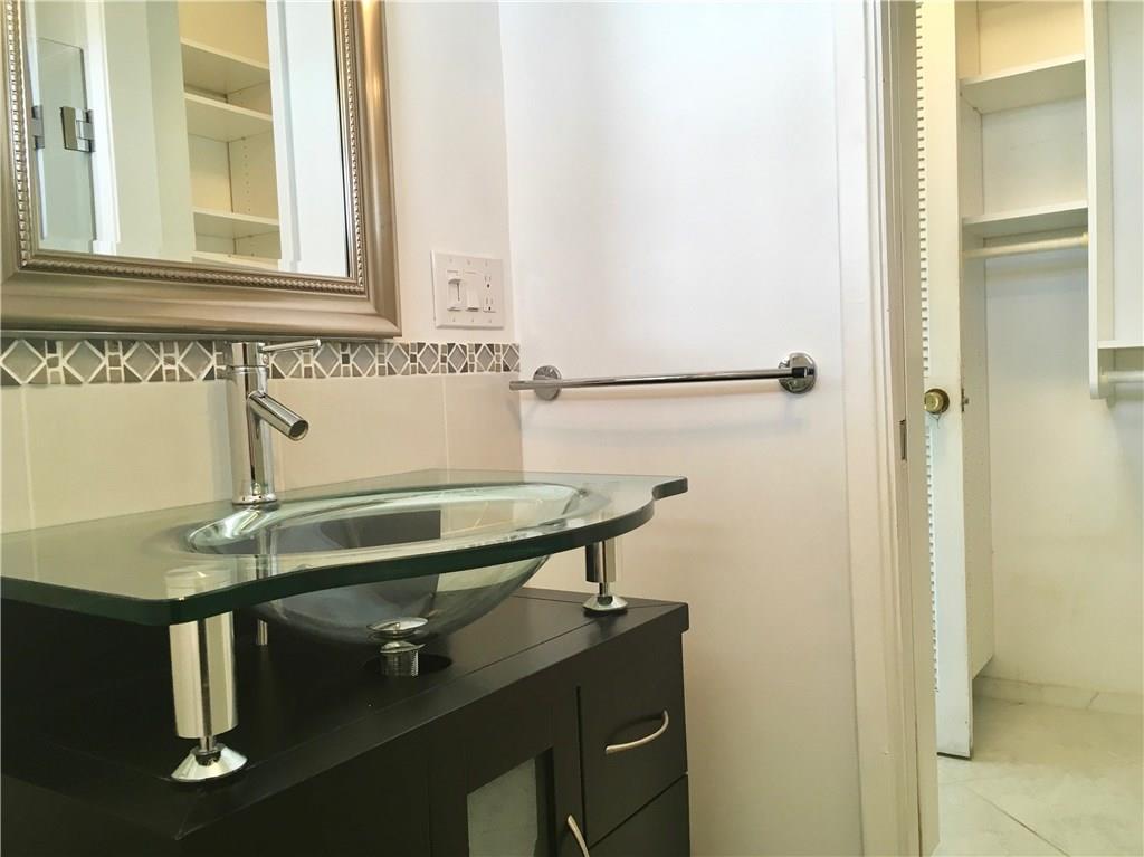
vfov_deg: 48.2
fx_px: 958
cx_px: 572
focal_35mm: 29
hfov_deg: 61.7
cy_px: 428
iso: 50
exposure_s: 1/30
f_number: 2.2
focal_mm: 4.15
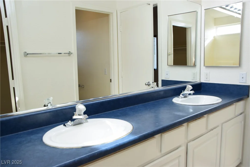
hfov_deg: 61.9
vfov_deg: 43.7
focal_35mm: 30
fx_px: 208
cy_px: 84
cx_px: 125
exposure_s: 1/100
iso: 400
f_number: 9
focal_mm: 20
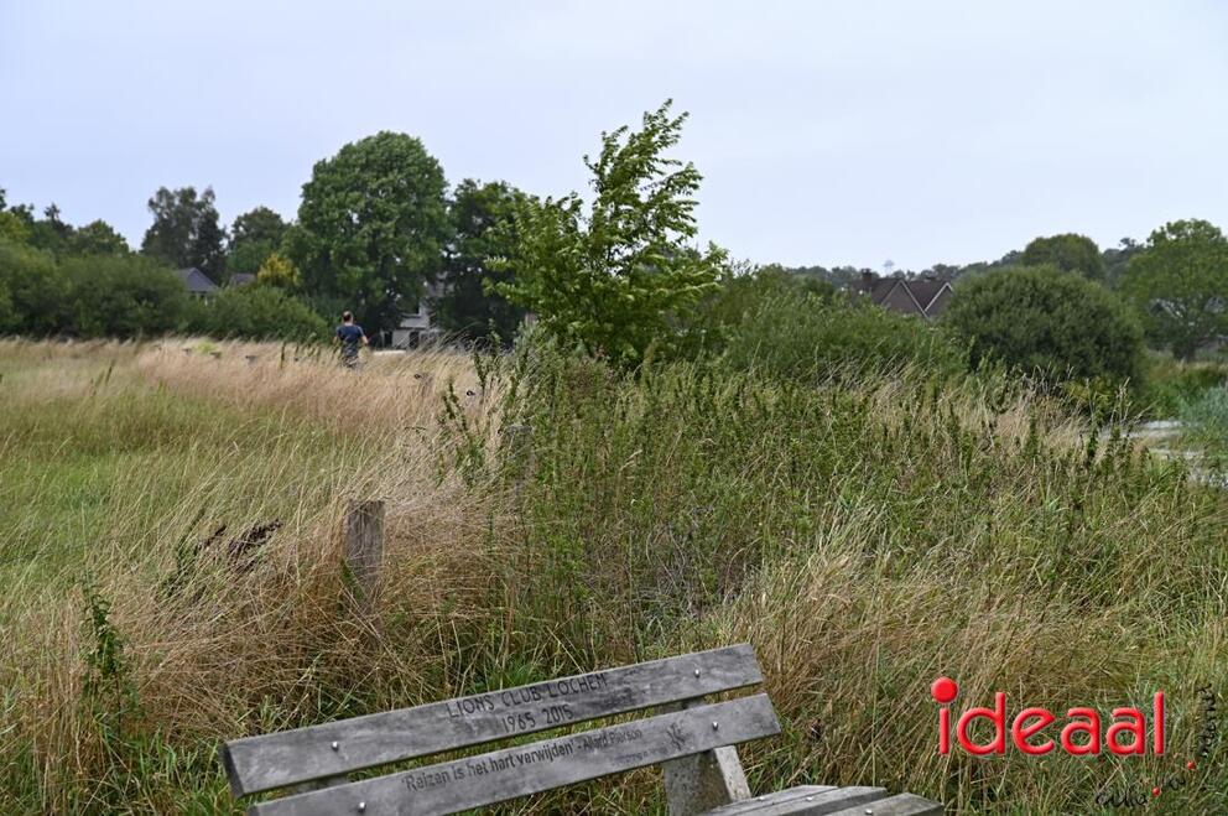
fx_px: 2385
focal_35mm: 70
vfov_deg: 19.4
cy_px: 408
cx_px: 614
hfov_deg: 28.9
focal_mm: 70
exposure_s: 1/320
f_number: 5.6
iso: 400
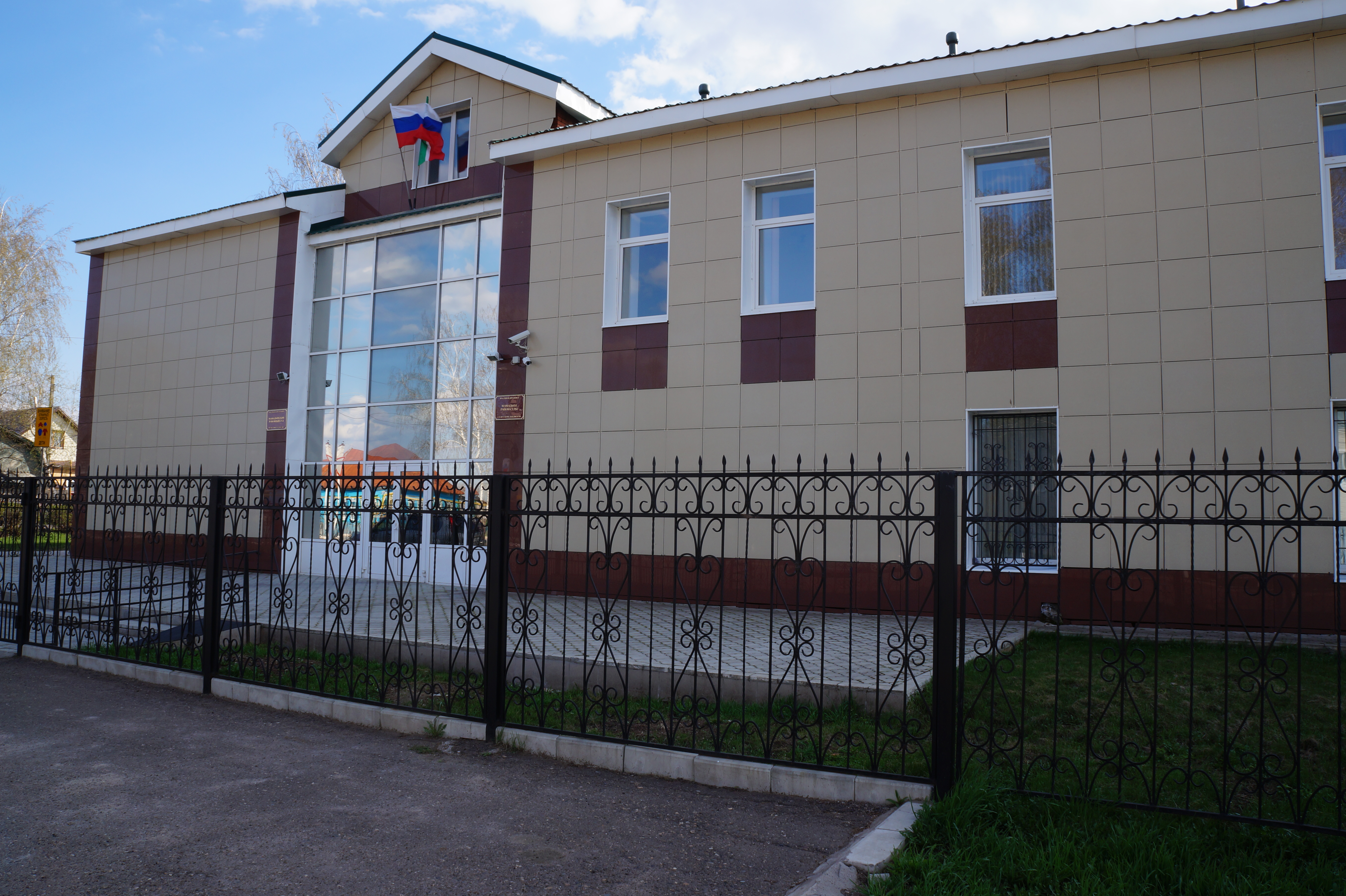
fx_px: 1009
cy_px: 448
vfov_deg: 47.9
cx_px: 673
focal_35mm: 27
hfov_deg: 67.4
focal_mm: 18
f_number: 13
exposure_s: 1/60
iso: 100
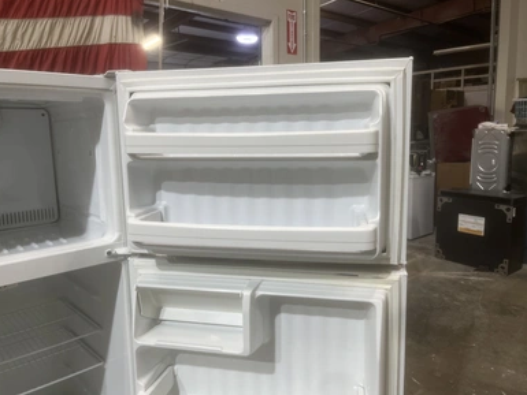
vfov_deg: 51.4
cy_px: 191
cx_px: 266
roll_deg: +1.3
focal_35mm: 27
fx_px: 411
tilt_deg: -8.3
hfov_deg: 65.3
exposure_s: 1/120
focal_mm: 5.1
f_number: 1.6
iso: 100
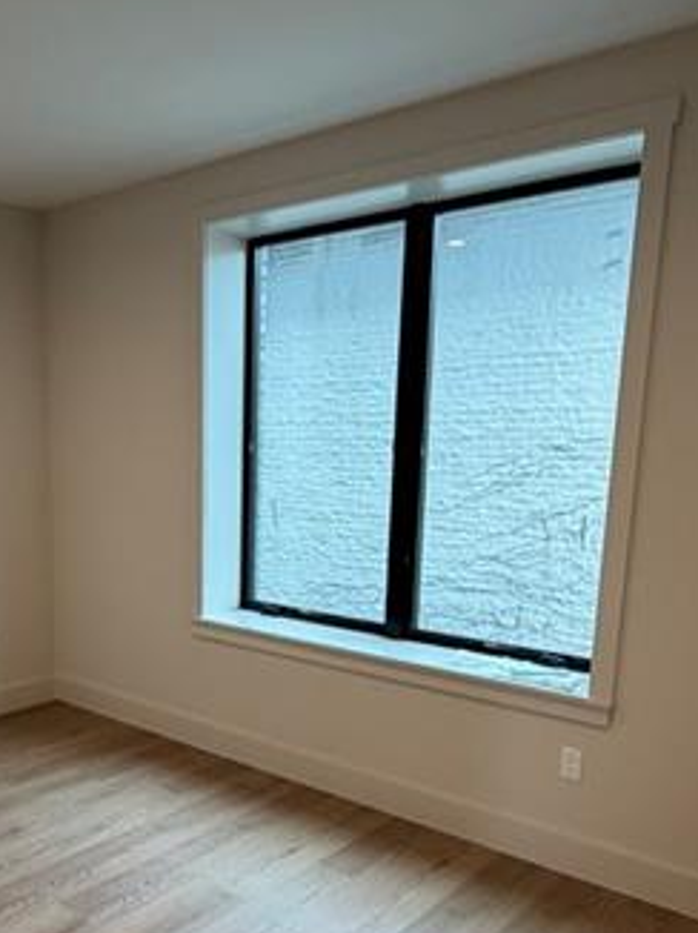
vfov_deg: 54.5
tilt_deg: -11.2
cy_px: 607
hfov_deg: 41.5
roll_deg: -0.2
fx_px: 888
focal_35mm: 33
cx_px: 169
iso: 200
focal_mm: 2.22
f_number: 2.2
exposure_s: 1/120
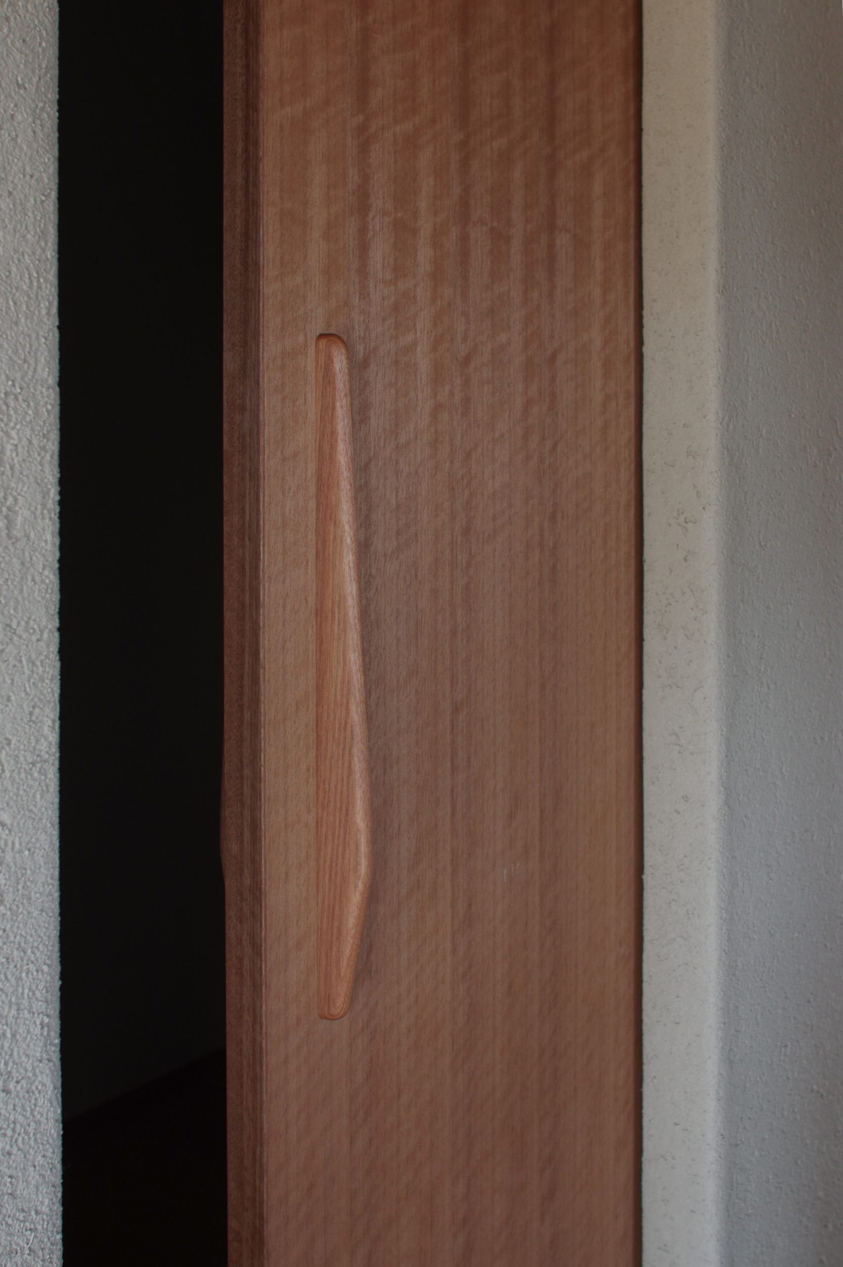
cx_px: 422
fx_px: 1584
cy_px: 634
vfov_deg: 43.6
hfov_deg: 29.8
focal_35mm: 45
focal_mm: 30
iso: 400
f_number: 6.3
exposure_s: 1/40
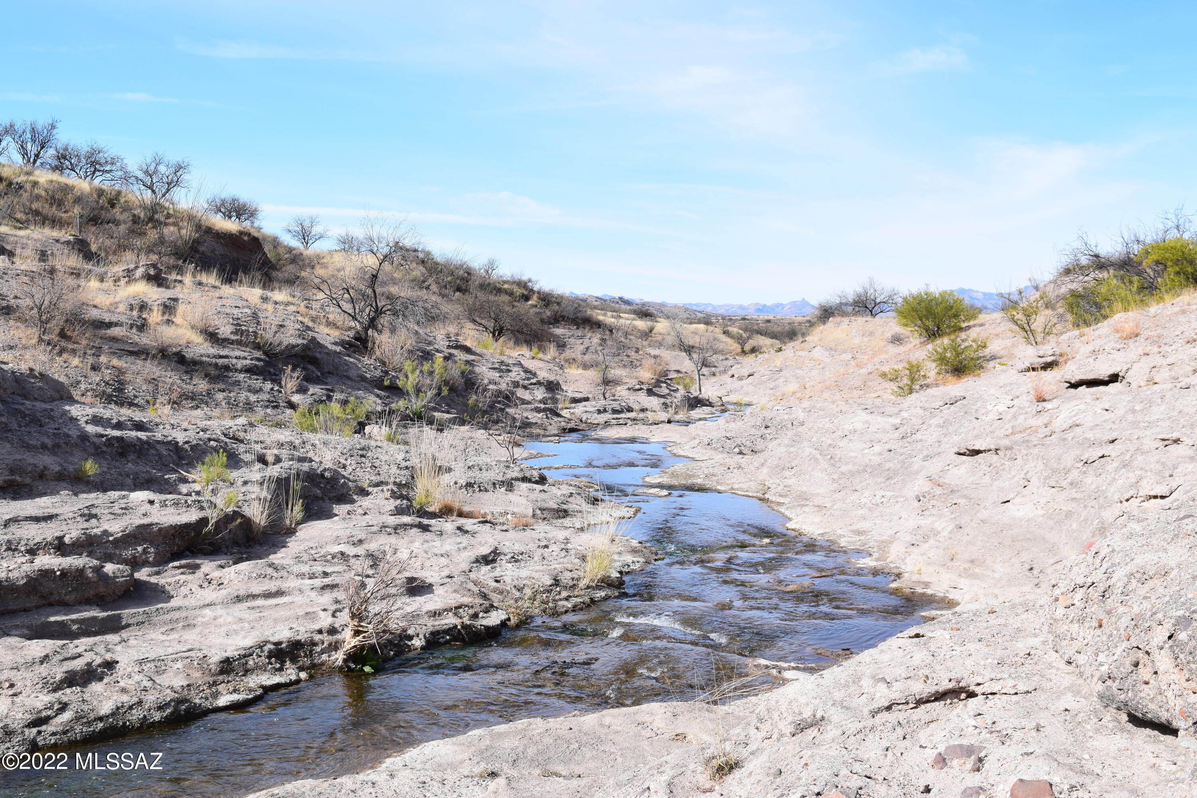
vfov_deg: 30.8
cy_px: 399
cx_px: 598
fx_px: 1446
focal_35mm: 44
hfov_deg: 45.0
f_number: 11
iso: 400
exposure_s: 1/500
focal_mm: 29
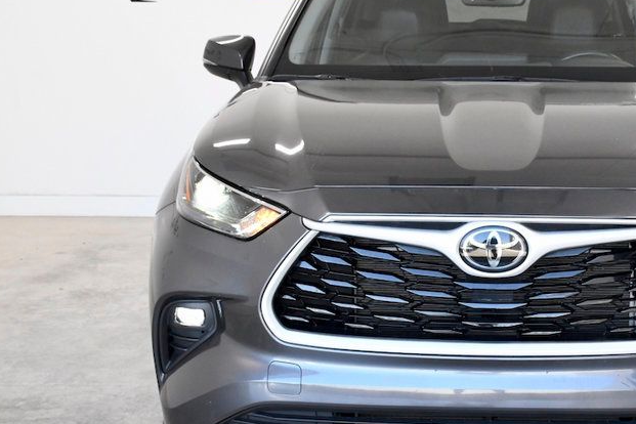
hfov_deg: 30.0
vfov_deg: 20.6
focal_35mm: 66
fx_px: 1166
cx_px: 481
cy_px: 226
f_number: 9
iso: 2500
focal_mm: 27
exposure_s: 1/320
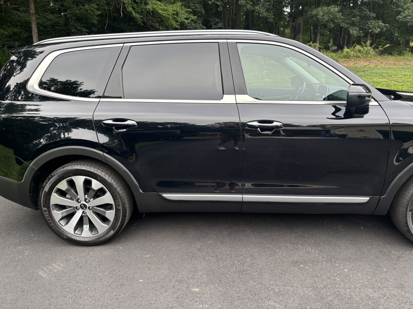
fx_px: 310
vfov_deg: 53.1
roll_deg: +3.5
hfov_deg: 67.3
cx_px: 206
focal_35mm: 26
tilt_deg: -17.0
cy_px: 154
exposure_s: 1/217
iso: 40
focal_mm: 5.96
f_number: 1.6
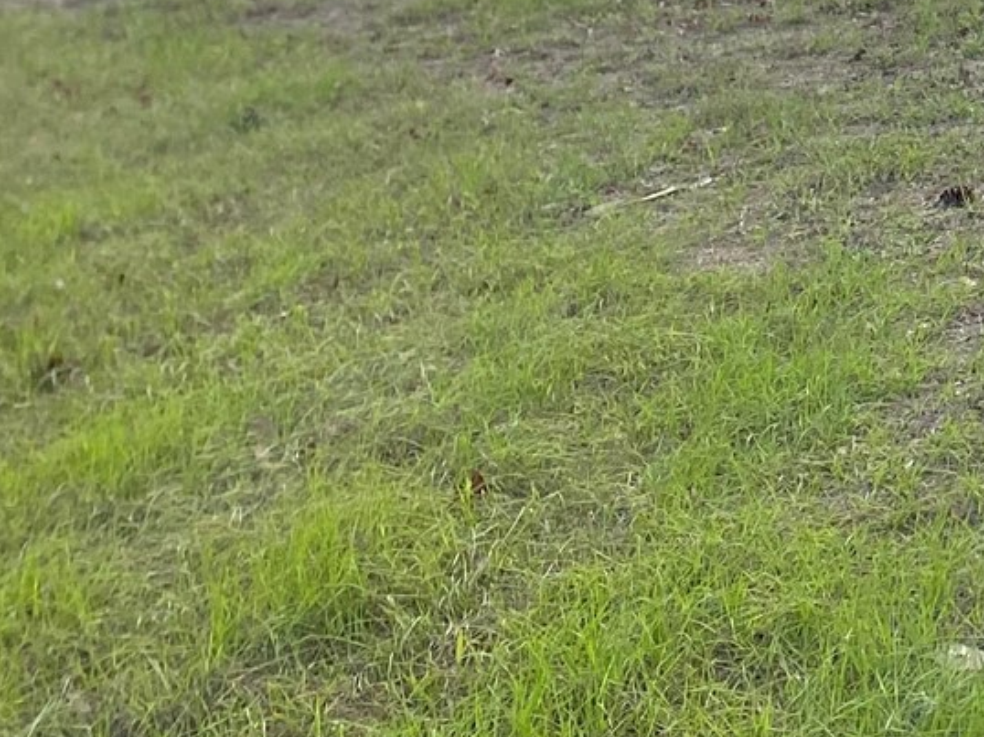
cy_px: -468
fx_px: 2813
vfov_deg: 13.7
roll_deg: +0.7
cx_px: 1427
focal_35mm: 99
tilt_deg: -0.7
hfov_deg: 18.0
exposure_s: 1/1927
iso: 32
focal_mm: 4.25
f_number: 1.8
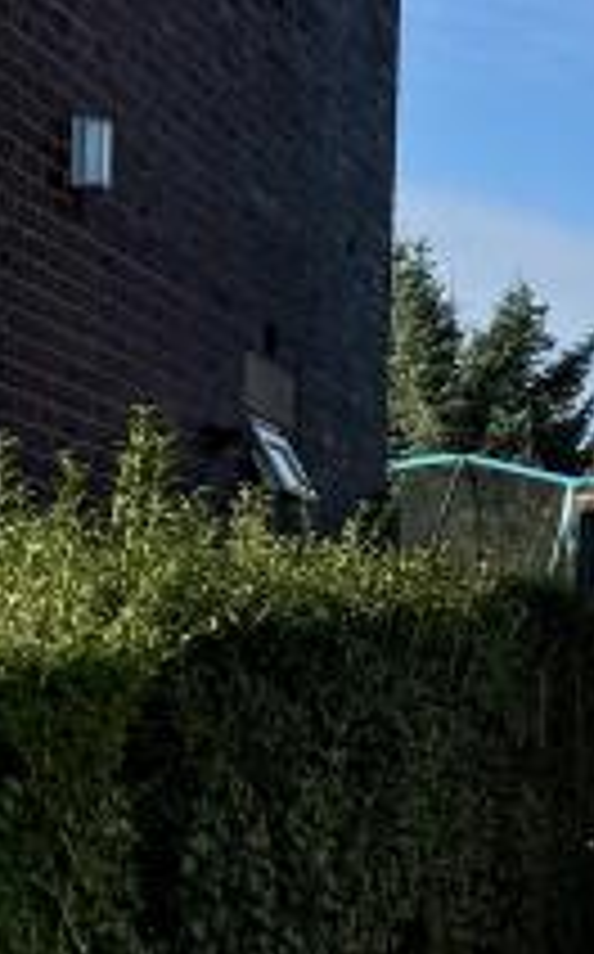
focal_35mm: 123
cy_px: 495
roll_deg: -0.2
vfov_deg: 17.0
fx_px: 3195
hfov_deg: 9.2
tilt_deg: +6.0
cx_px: 1566
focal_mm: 6.76
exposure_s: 1/3802
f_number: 1.78
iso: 80
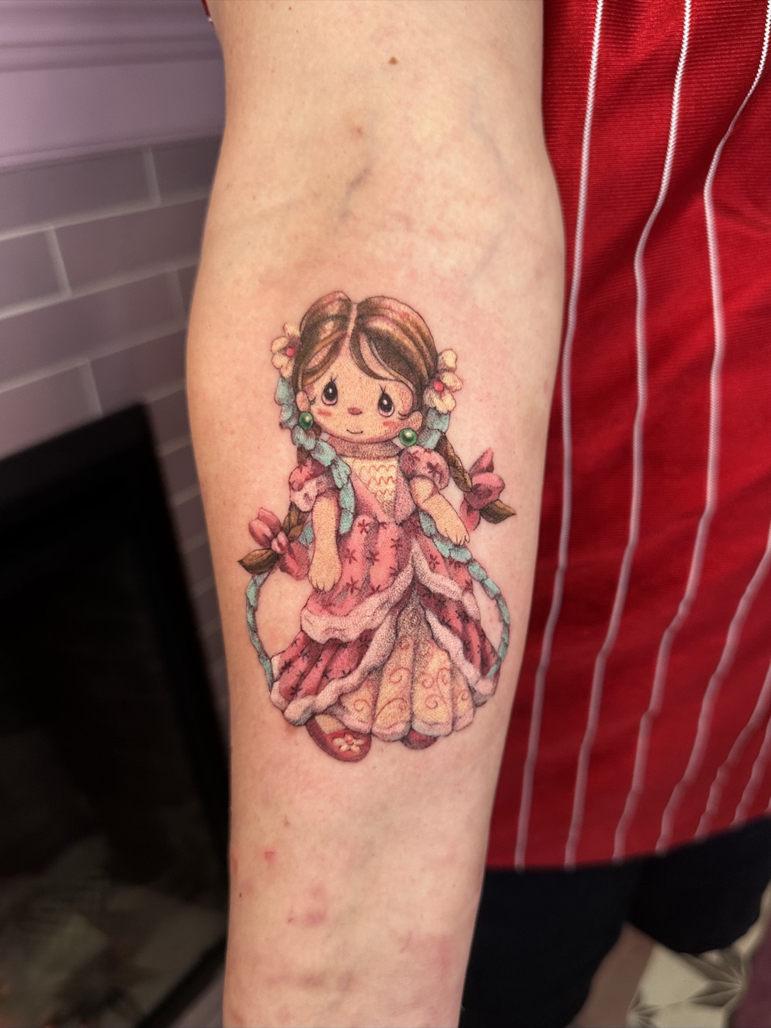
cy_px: 514
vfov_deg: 71.6
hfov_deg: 56.8
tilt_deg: -30.6
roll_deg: +3.1
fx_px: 713
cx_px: 386
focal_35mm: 24
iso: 200
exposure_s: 1/60
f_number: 1.78
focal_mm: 6.86
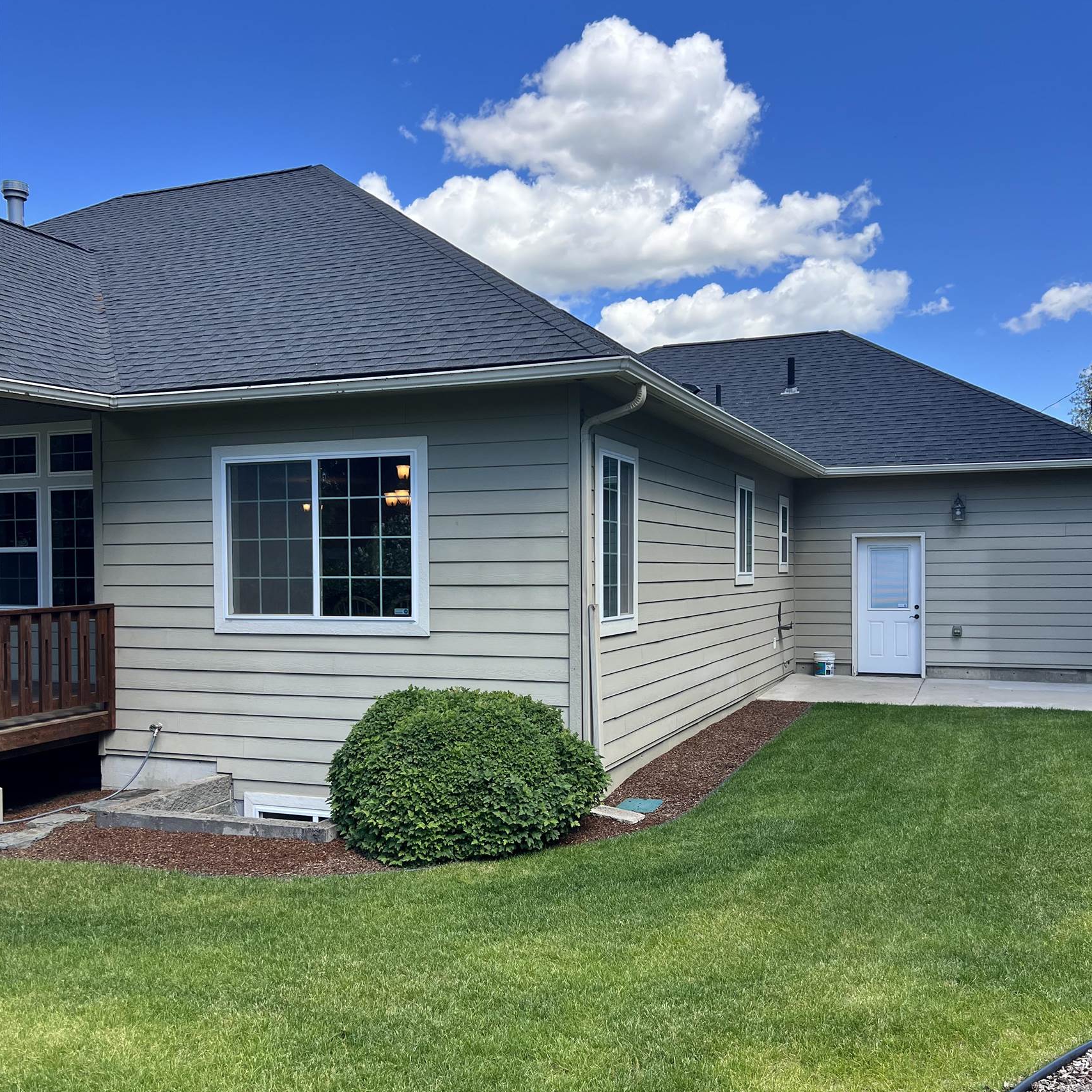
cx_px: 550
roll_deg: +0.6
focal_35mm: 31
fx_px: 1106
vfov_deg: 52.5
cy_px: 598
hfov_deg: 52.5
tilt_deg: -0.1
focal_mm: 5.7
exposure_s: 1/1511
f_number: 1.5
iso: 50
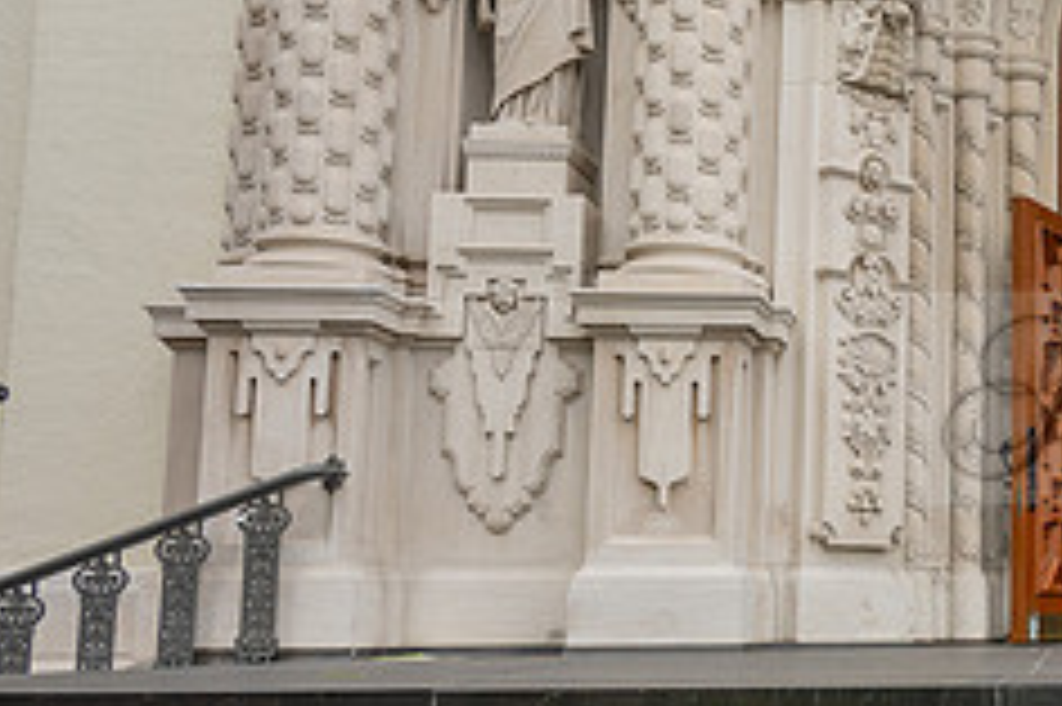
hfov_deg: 29.0
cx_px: 1296
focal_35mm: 59
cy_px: 398
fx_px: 1739
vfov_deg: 22.9
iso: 250
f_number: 5
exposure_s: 1/250
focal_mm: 24
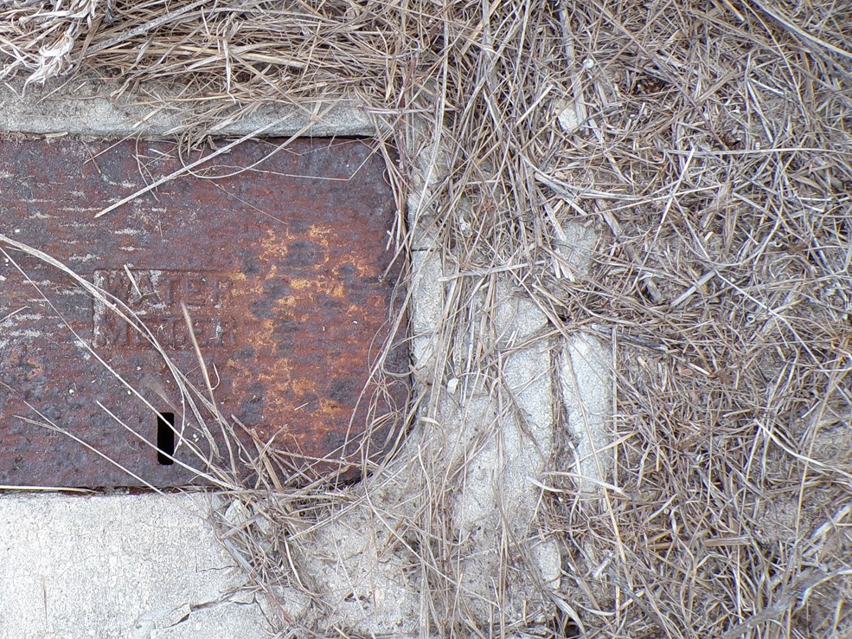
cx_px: 209
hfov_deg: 46.1
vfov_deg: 36.8
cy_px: 301
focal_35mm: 39
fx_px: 960
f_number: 4.4
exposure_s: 1/120
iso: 100
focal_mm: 4.3
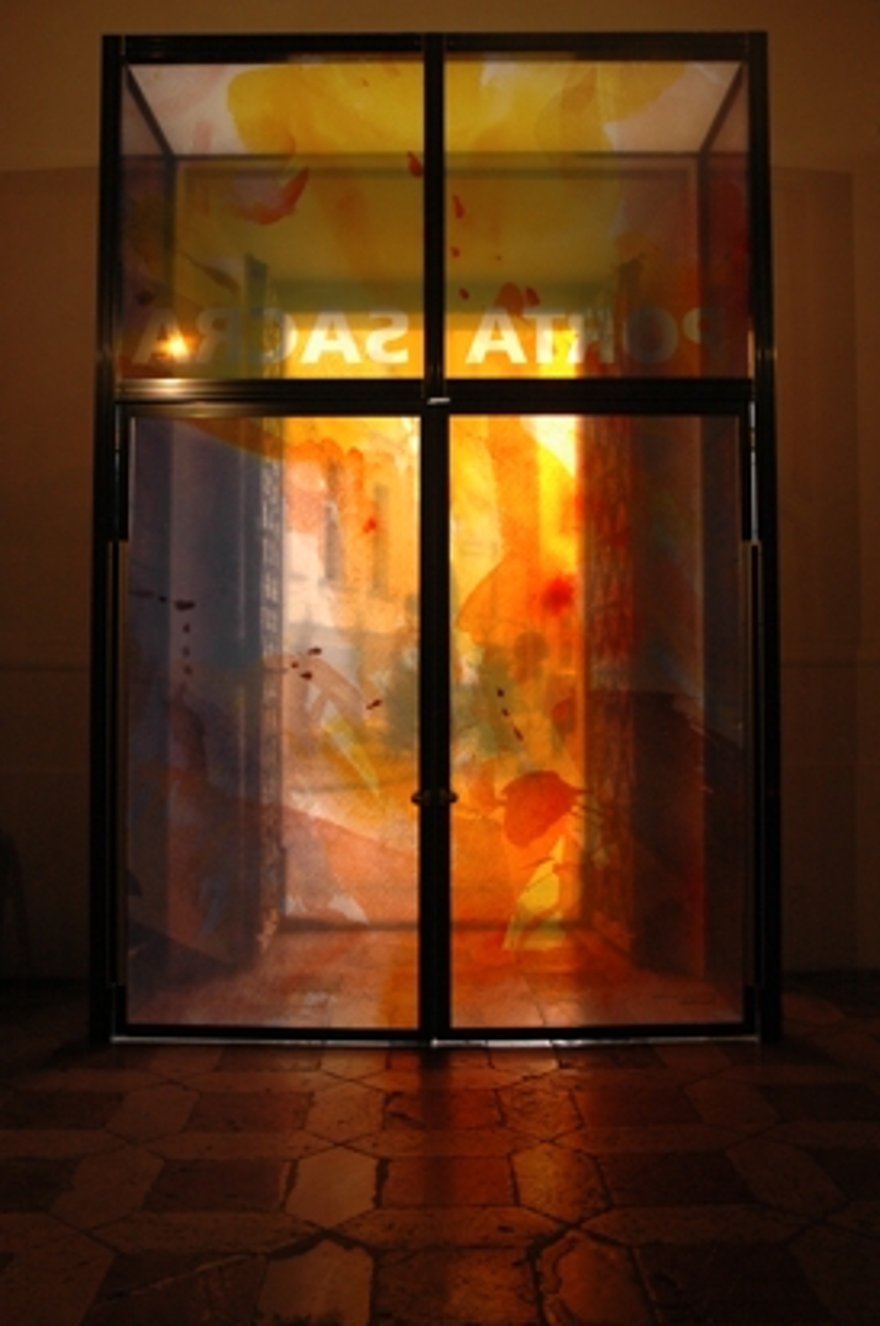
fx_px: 1324
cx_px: 445
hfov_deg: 36.8
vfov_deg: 53.2
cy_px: 613
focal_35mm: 36
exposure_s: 1/125
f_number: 5.6
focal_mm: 22
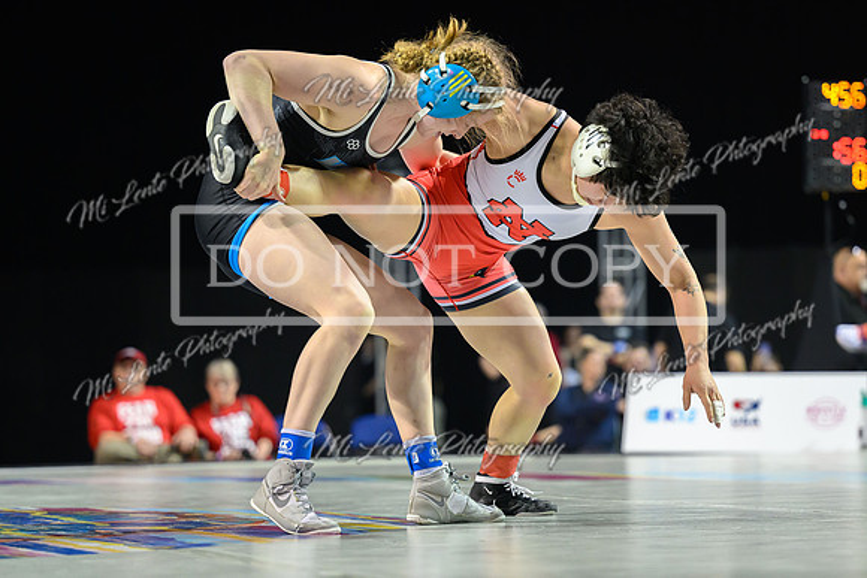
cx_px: 472
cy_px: 360
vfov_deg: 10.0
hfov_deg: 15.0
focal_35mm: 137
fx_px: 3300
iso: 4000
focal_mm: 110
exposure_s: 1/800
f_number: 2.8
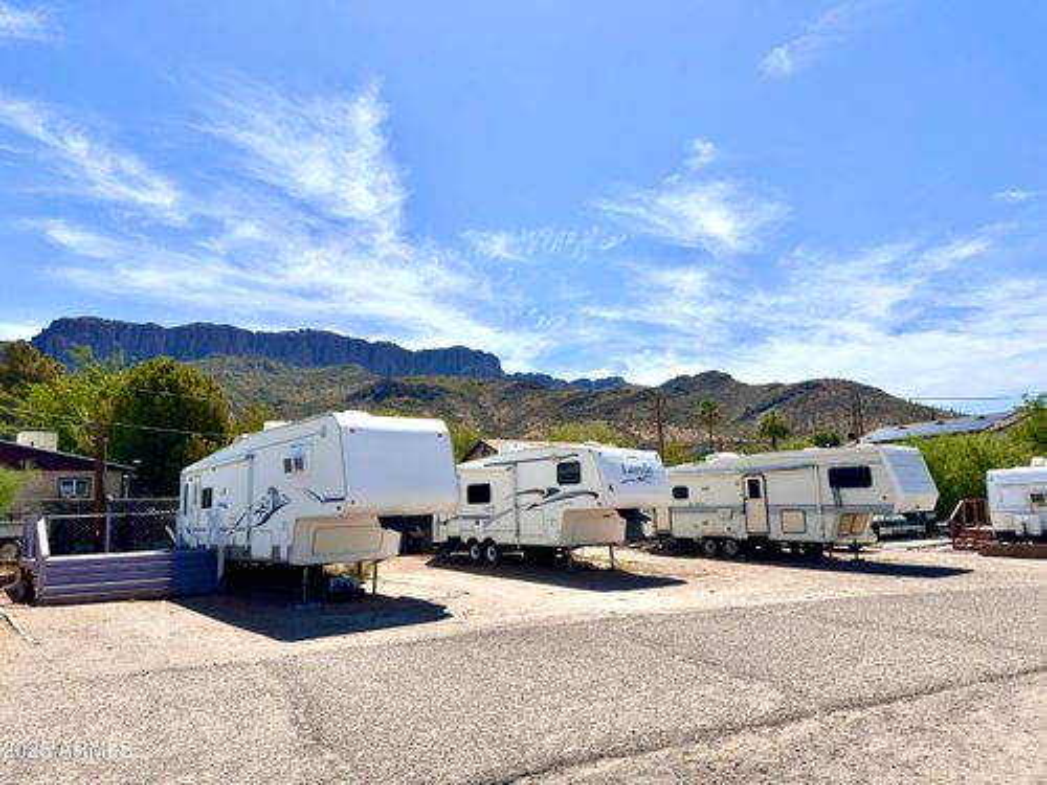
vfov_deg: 56.8
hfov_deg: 71.6
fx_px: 726
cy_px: 392
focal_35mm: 24
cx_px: 524
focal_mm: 6.86
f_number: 1.78
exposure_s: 1/9709
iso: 80
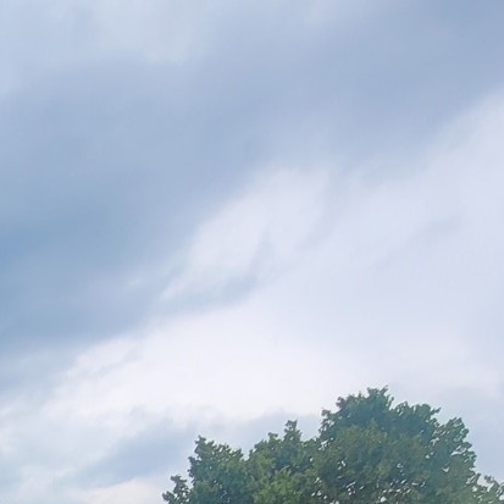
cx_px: -89
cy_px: 996
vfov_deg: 19.0
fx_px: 939
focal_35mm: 57
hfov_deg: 26.9
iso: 40
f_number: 2.2
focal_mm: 1.74
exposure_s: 1/664
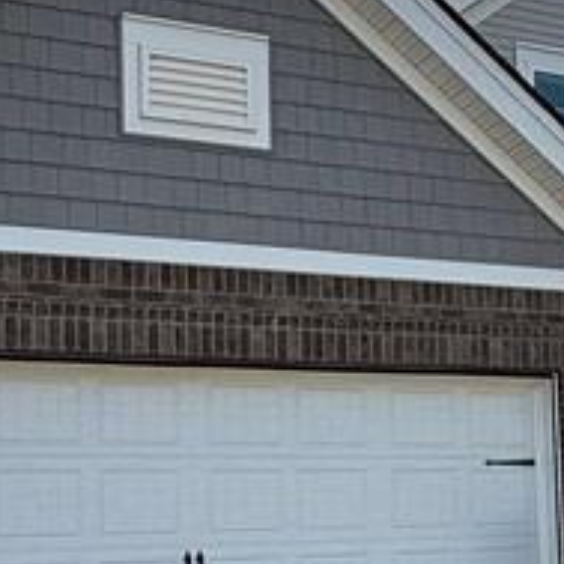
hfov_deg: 27.1
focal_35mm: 63
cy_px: 442
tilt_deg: +5.0
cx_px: 391
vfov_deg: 26.8
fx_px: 1161
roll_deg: +1.0
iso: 64
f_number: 2.2
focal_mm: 2.22
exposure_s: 1/1848
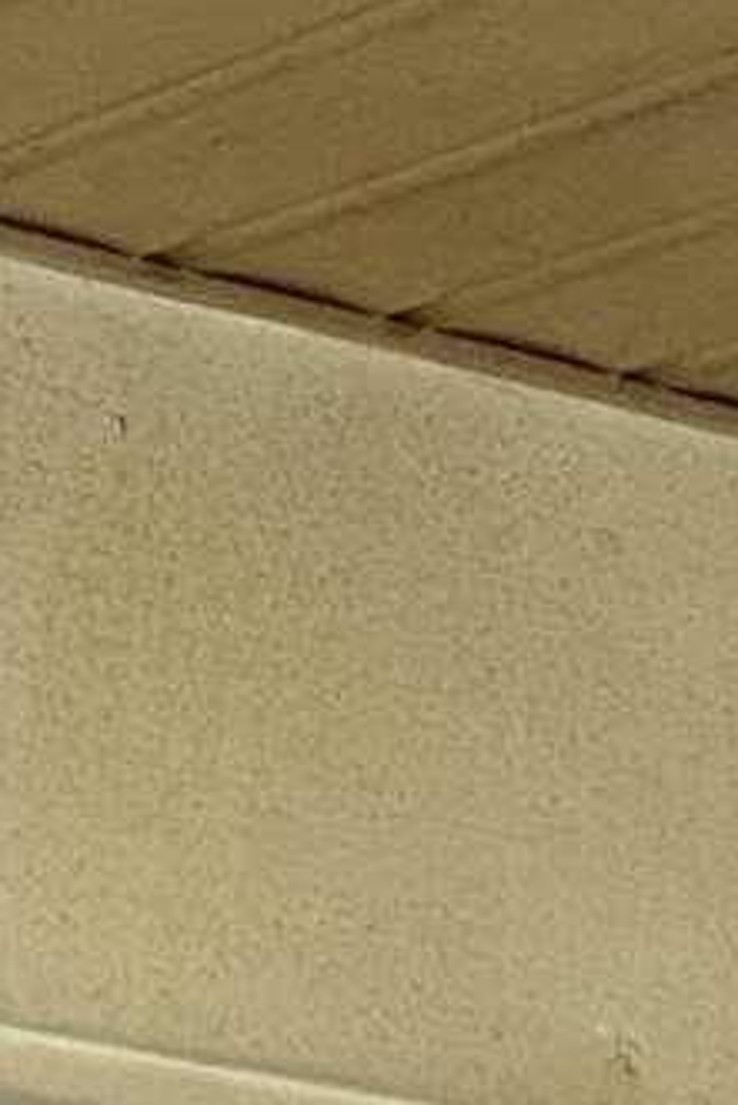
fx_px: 7710
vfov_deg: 7.8
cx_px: -621
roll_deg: -2.0
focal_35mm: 251
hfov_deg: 5.4
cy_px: 2287
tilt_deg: +2.6
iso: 250
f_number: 1.5
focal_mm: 5.7
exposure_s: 1/60
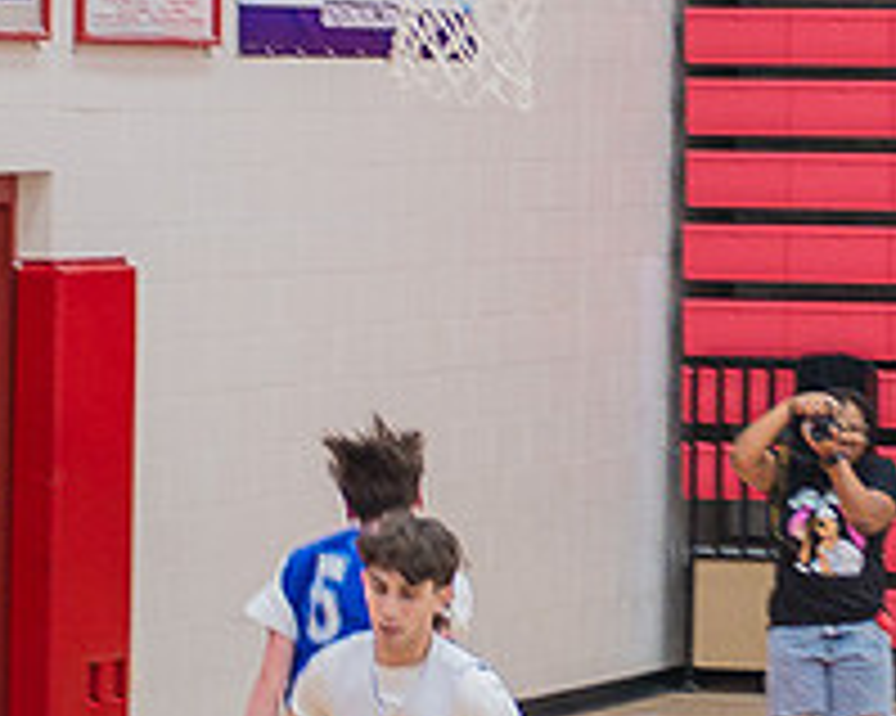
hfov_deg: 7.0
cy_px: 196
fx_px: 7289
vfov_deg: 5.6
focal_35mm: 275
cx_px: 782
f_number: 4.5
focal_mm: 82
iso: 1000
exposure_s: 1/250
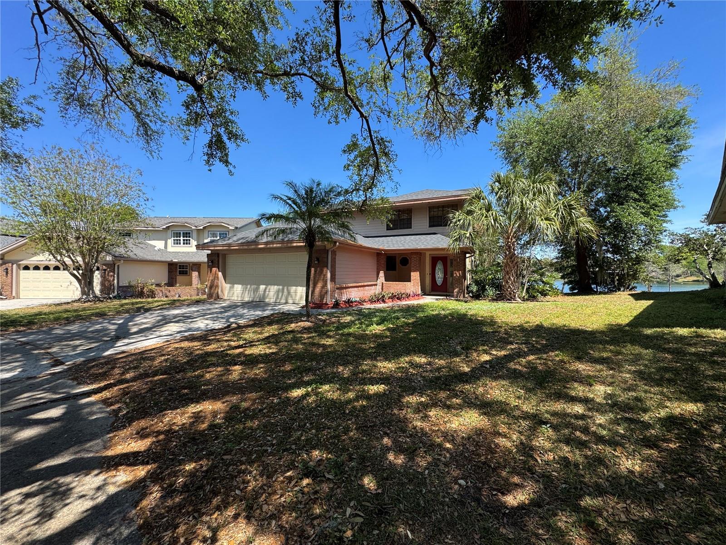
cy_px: 272
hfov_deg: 102.1
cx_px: 363
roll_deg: -0.2
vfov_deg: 85.7
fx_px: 294
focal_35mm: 14
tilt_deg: -0.3
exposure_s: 1/713
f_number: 2.2
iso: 40
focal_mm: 2.22
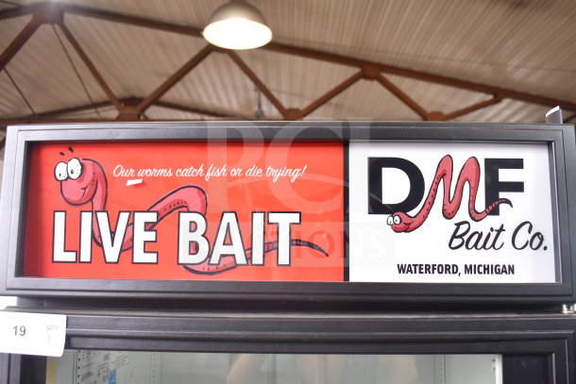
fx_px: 552
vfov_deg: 38.4
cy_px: 192
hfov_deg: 55.1
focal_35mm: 34
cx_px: 288
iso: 360
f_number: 3.8
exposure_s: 1/40
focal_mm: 23
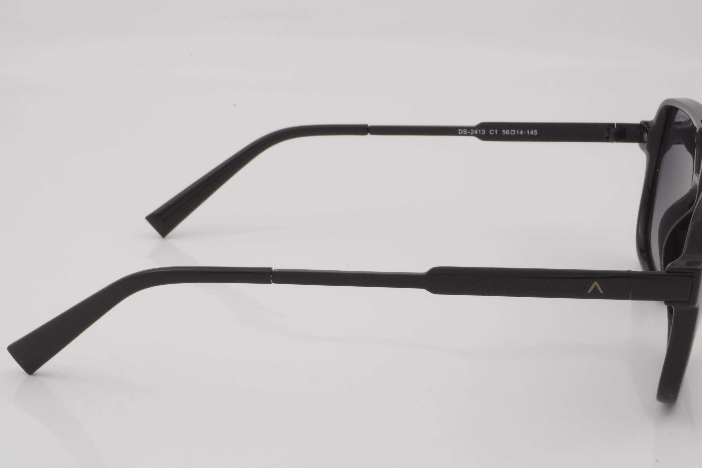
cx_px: 371
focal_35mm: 72
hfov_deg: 28.2
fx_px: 1395
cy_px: 245
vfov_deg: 19.0
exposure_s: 1/3
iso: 100
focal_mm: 45
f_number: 32
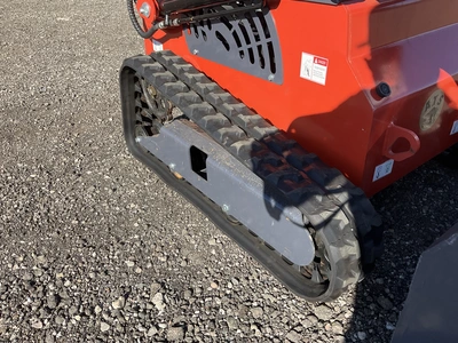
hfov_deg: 61.7
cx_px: 229
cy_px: 172
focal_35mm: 29
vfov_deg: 48.2
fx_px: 384
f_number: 1.8
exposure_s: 1/804
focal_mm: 3
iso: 25
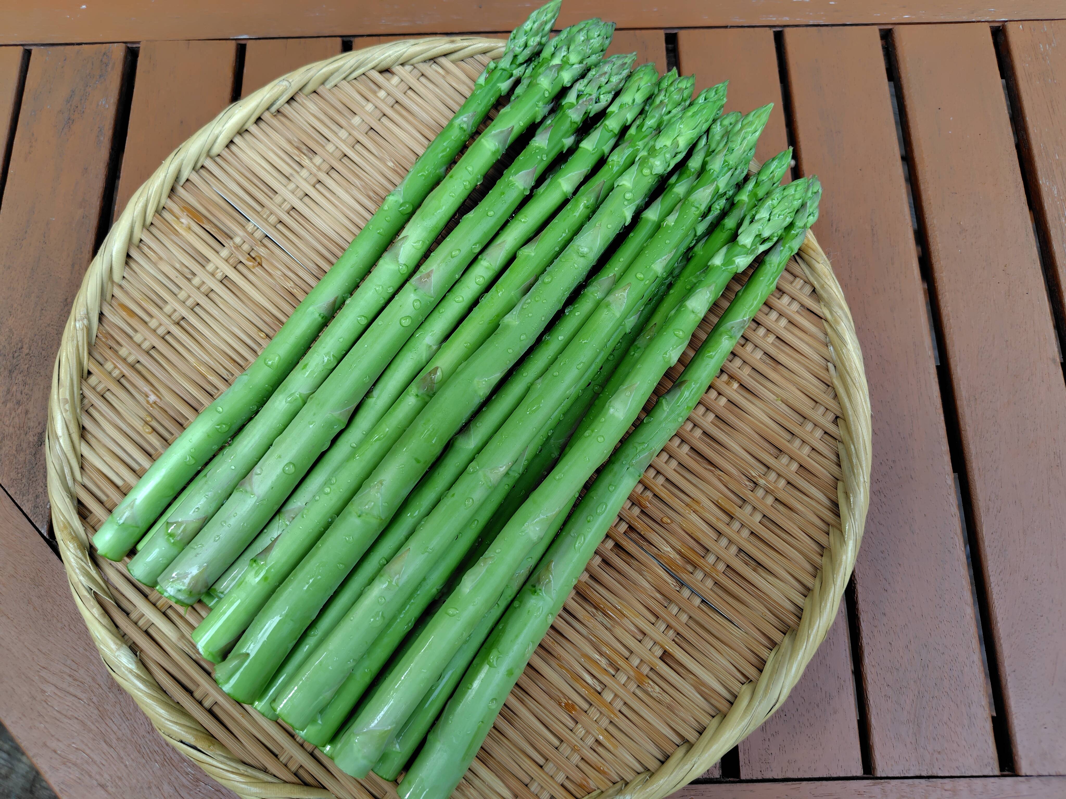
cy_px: 400
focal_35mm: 23
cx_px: 533
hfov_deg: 73.9
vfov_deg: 58.9
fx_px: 708
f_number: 1.9
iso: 58
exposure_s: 1/120
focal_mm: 5.6
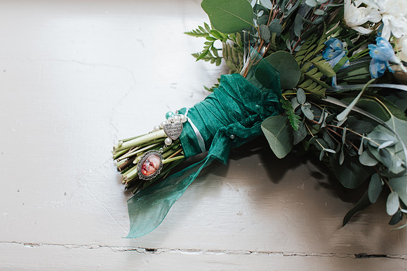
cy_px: 130
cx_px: 153
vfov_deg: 30.2
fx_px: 503
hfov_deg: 43.7
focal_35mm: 44
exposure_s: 1/200
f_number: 3.5
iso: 800
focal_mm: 35
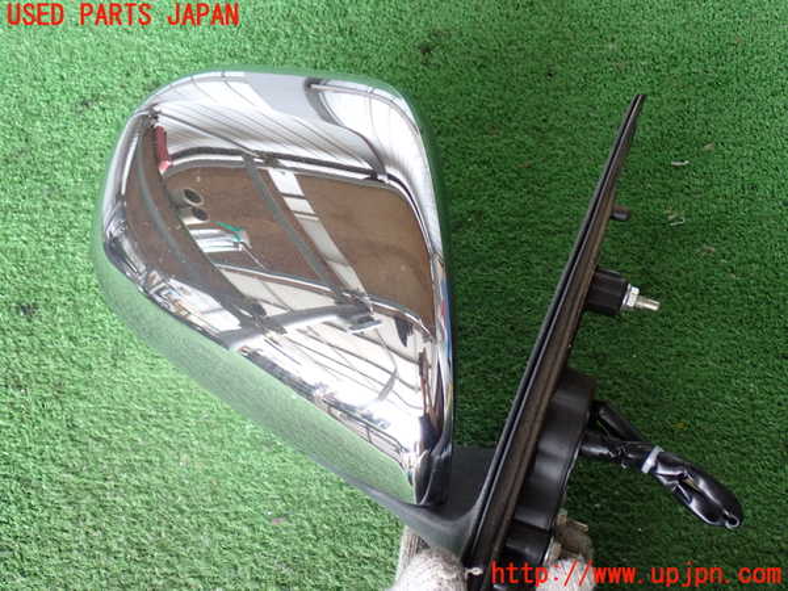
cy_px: 296
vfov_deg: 37.7
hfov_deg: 49.0
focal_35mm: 38
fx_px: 865
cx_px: 394
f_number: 2.7
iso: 200
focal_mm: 6.83
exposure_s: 1/60
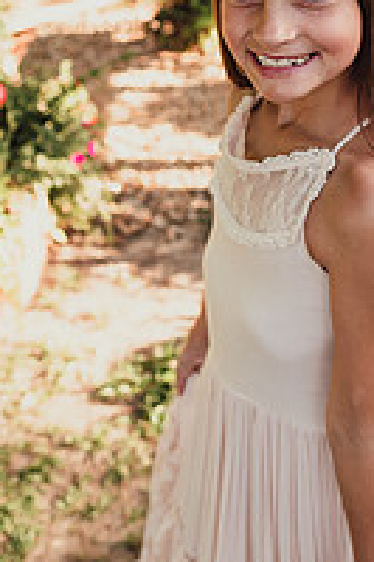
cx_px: 247
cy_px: 112
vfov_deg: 35.7
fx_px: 843
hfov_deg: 24.9
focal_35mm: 54
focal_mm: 24
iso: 160
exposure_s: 1/400
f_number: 2.8
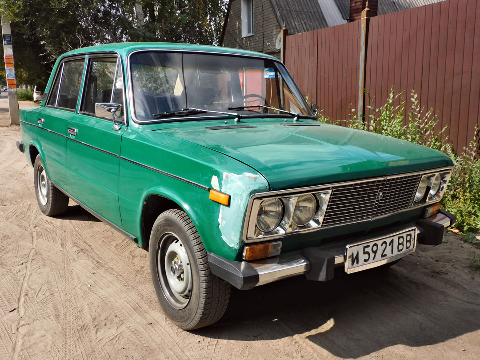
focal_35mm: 33
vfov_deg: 42.9
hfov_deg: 55.4
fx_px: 458
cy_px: 180
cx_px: 240
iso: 125
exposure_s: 1/1000
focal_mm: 5.9
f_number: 3.6
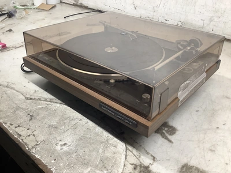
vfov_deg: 45.4
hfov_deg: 58.4
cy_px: 86
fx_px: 207
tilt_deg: -33.5
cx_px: 116
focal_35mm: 31
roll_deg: +1.8
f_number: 2.4
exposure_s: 1/60
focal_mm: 3.3
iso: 64
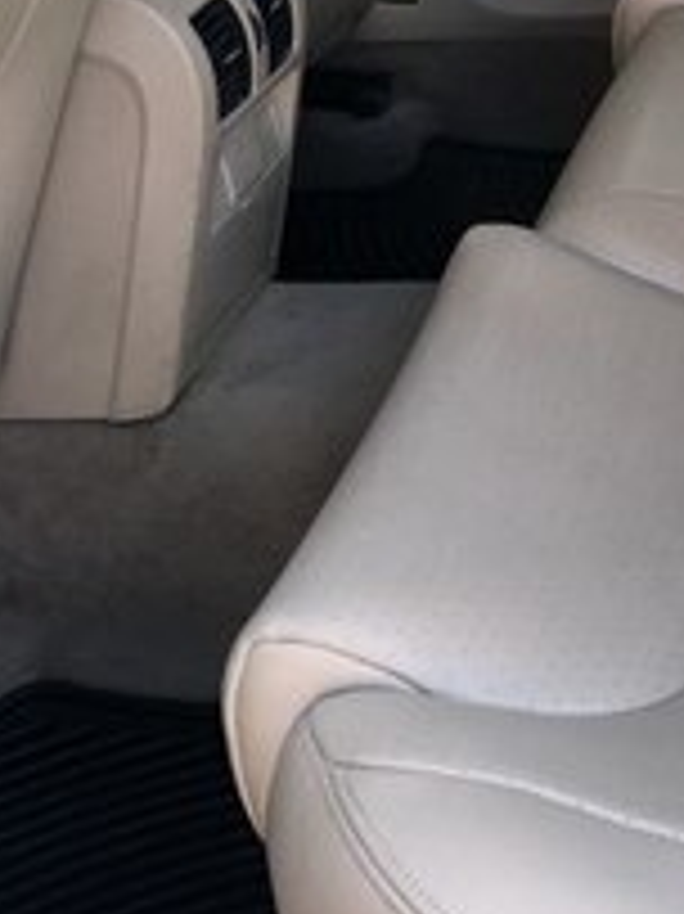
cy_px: -176
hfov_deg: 19.6
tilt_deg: -15.1
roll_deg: +2.9
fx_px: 1873
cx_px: 801
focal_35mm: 71
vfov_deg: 24.8
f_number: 2.2
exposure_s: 1/100
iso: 40
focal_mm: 4.15
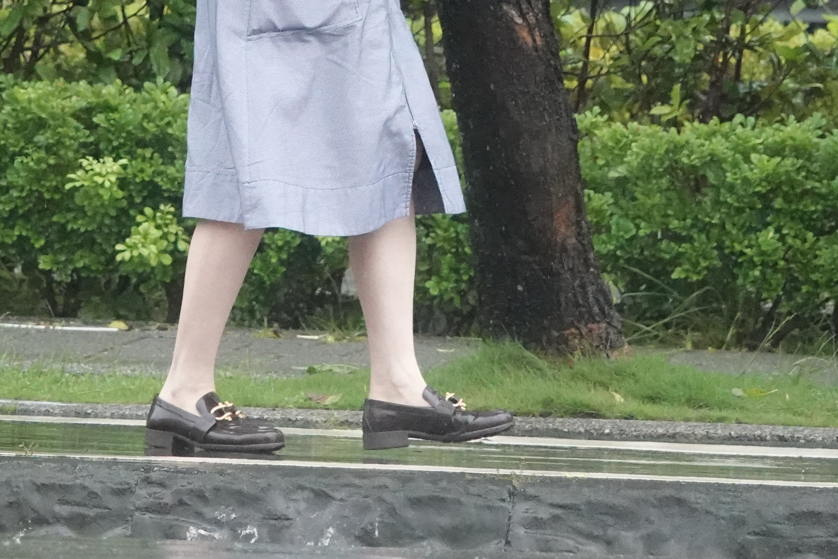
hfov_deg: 2.1
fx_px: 22952
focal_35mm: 986
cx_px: 285
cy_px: -77
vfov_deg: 1.4
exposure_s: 1/1250
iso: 3200
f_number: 4
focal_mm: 143.15
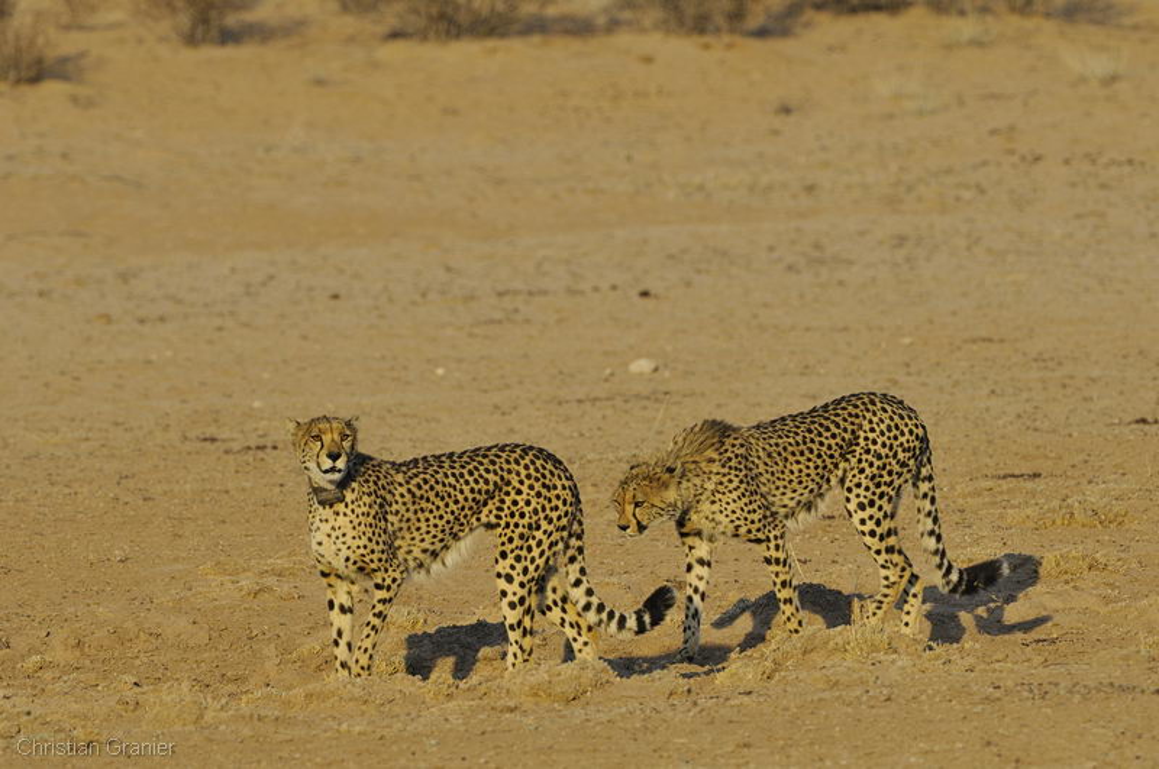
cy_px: 384
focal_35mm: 750
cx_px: 580
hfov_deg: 2.8
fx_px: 24111
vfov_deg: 1.8
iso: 200
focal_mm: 500
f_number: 8
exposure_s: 1/320
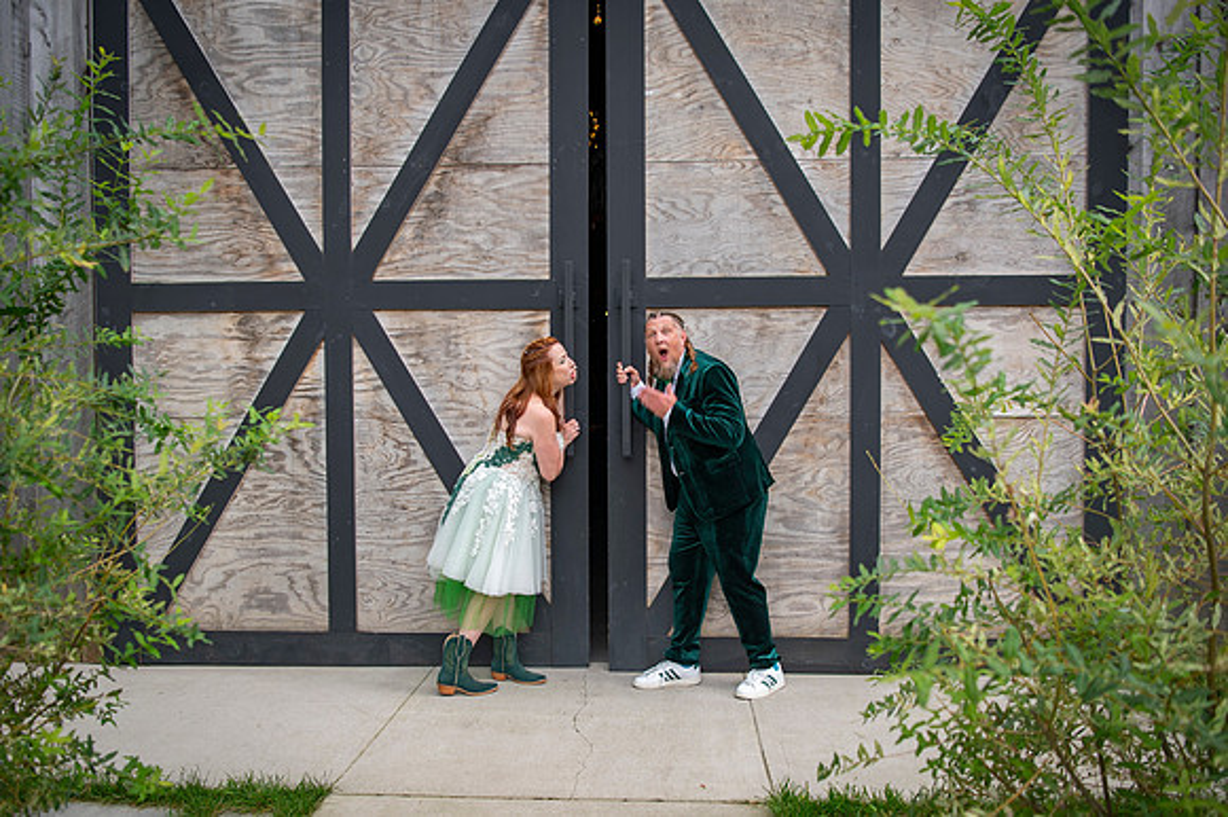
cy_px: 453
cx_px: 614
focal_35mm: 33
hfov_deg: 57.2
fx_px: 1126
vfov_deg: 39.9
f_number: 3.2
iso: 100
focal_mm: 28
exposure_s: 1/100
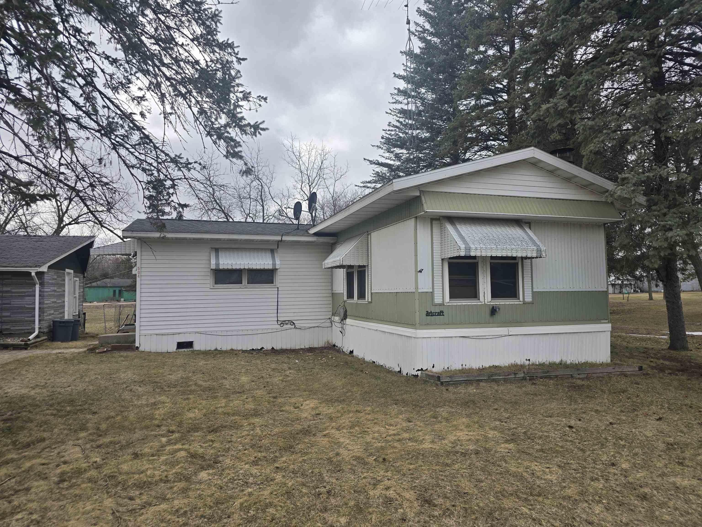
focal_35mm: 23
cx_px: 351
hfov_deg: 73.9
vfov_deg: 58.9
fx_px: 466
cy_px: 264
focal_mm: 6.3
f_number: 1.7
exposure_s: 1/494
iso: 12
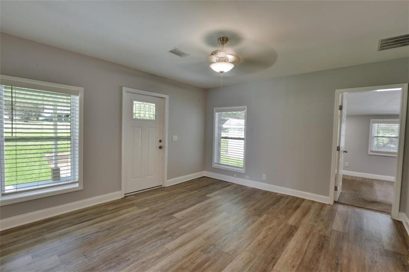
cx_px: 204
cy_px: 136
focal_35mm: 16
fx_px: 182
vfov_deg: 73.7
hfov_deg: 96.8
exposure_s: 1/10
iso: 100
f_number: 8
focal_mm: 16
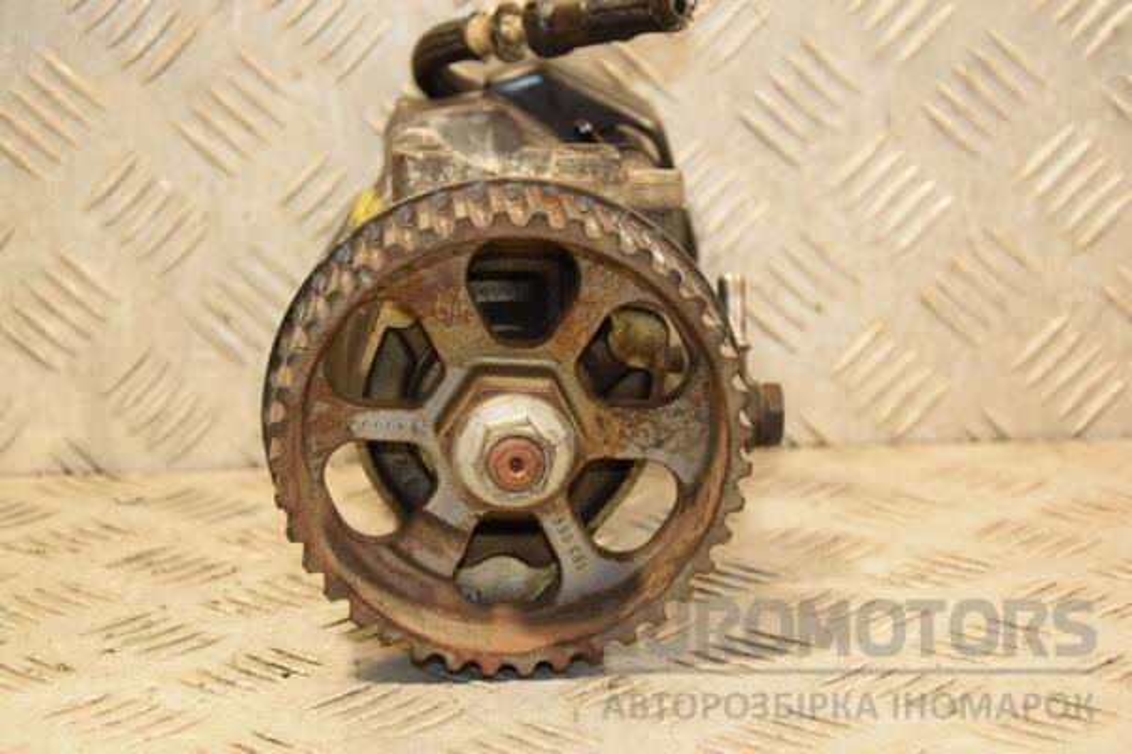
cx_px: 566
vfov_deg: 17.5
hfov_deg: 26.0
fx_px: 2452
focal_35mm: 78
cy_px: 377
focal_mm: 52
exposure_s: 1/100
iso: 800
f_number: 5.6
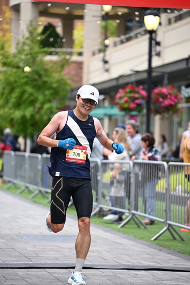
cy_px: 142
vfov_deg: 16.4
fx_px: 989
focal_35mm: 125
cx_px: 95
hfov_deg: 11.0
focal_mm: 125
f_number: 2.8
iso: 1250
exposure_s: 1/2000
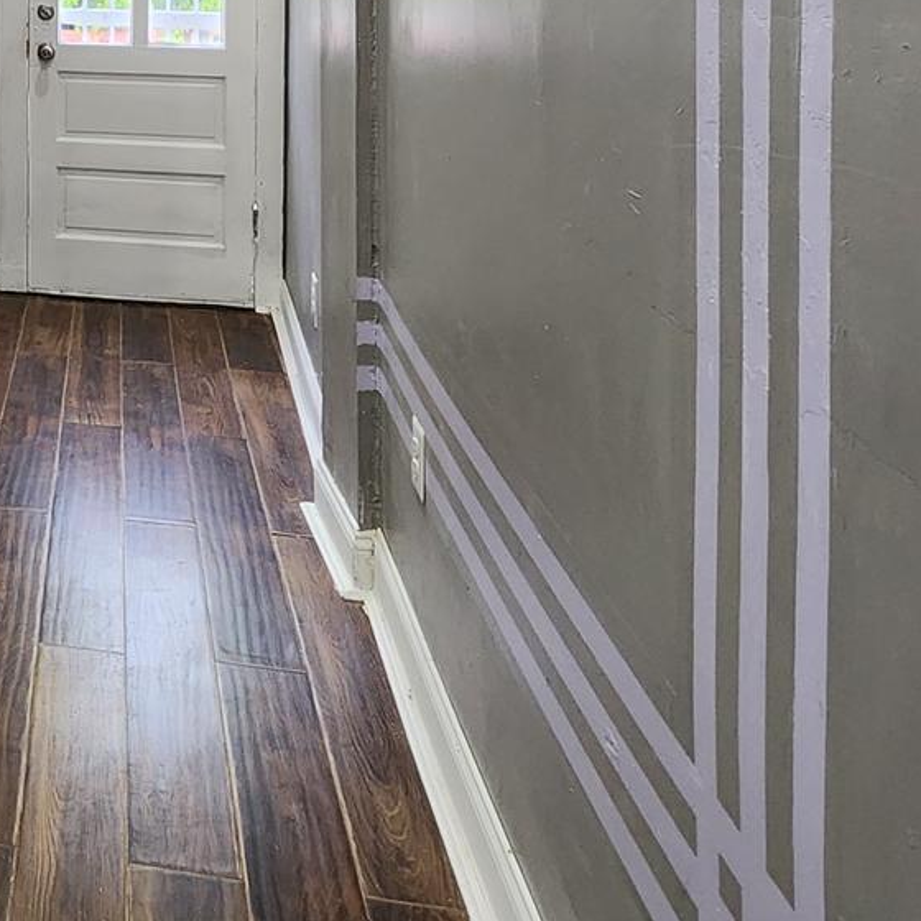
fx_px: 1264
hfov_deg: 31.4
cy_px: -102
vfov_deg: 34.4
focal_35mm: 42
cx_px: -260
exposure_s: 1/60
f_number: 2.2
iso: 250
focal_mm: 2.2
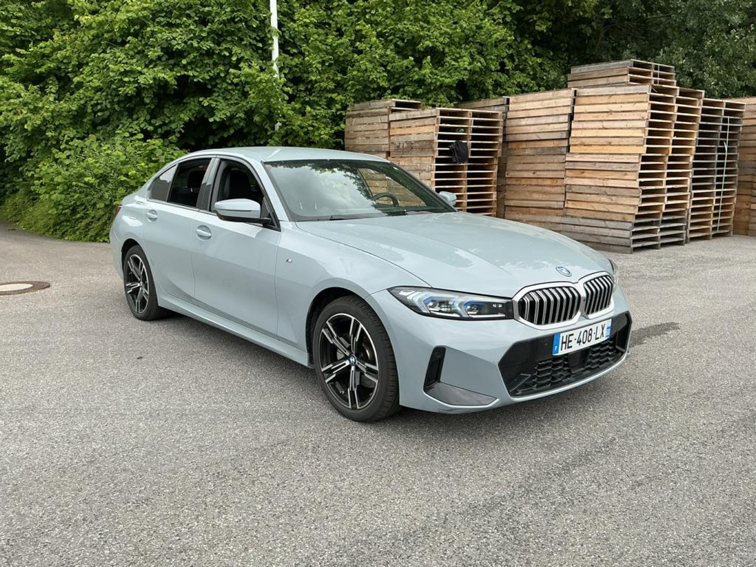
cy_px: 284
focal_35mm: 29
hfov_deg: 61.7
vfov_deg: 48.2
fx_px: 633
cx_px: 378
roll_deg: +1.3
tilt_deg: -9.5
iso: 25
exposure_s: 1/739
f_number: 1.8
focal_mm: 3
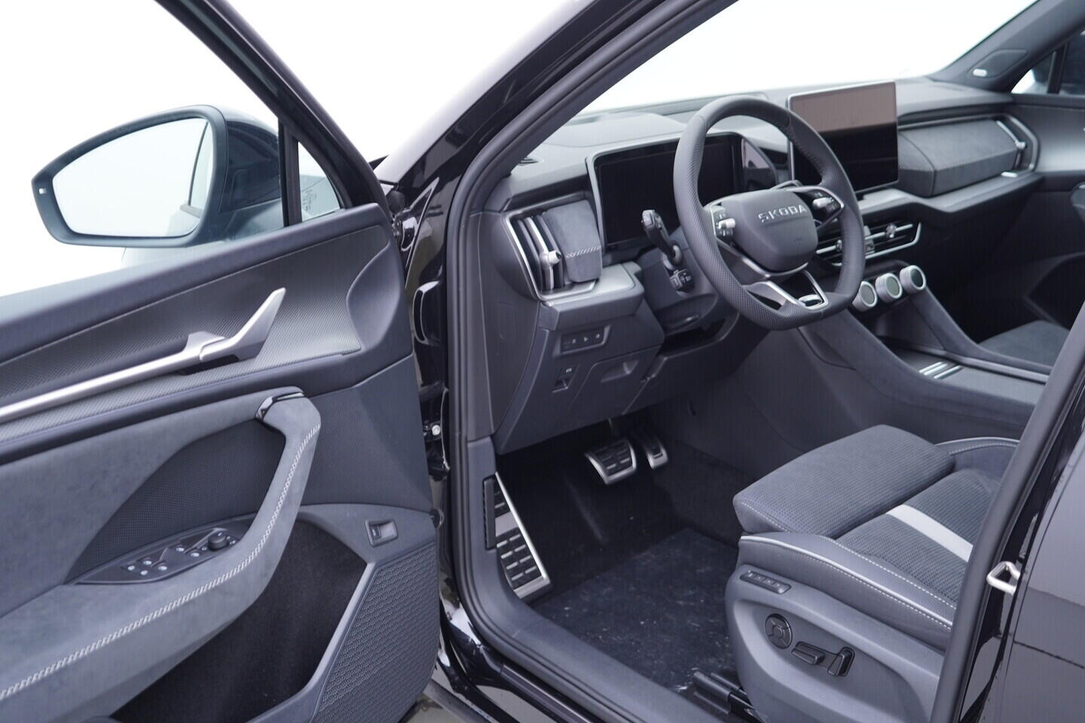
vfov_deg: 36.9
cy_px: 362
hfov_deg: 53.1
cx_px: 542
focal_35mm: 36
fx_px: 1085
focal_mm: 24
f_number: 2.8
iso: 250
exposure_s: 1/40
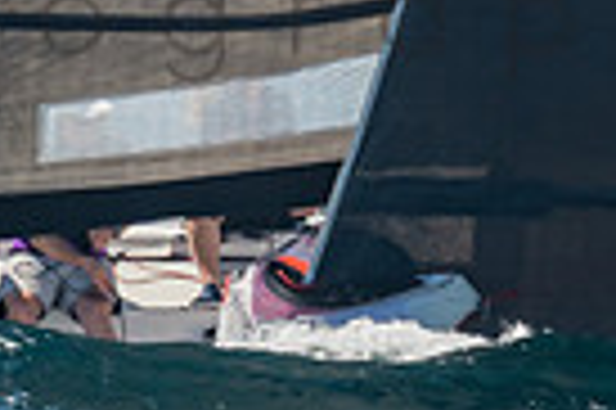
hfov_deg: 2.0
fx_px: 17928
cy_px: 51
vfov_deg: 1.3
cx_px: 848
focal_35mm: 1049
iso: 160
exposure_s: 1/320
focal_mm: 155
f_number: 6.3
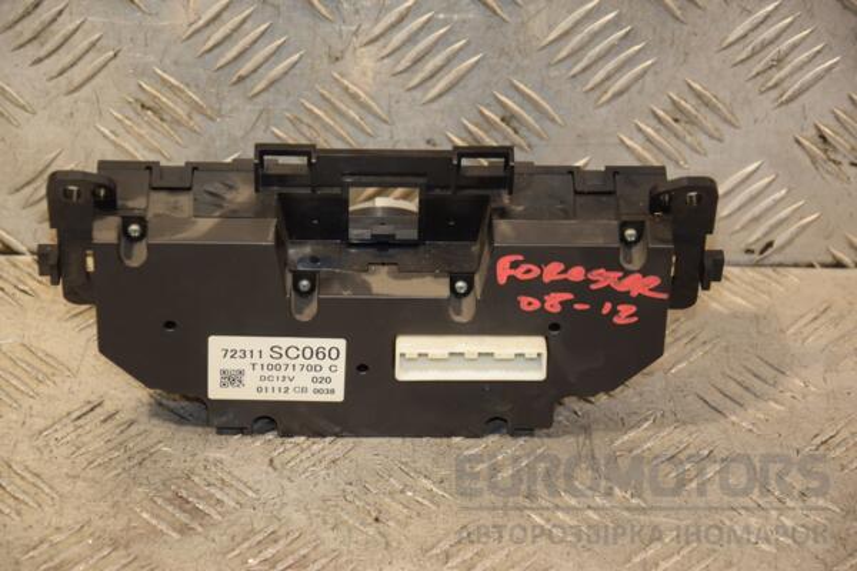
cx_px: 428
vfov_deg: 10.2
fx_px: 3213
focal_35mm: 135
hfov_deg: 15.2
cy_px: 286
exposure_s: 1/125
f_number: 5.6
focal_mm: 90
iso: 800
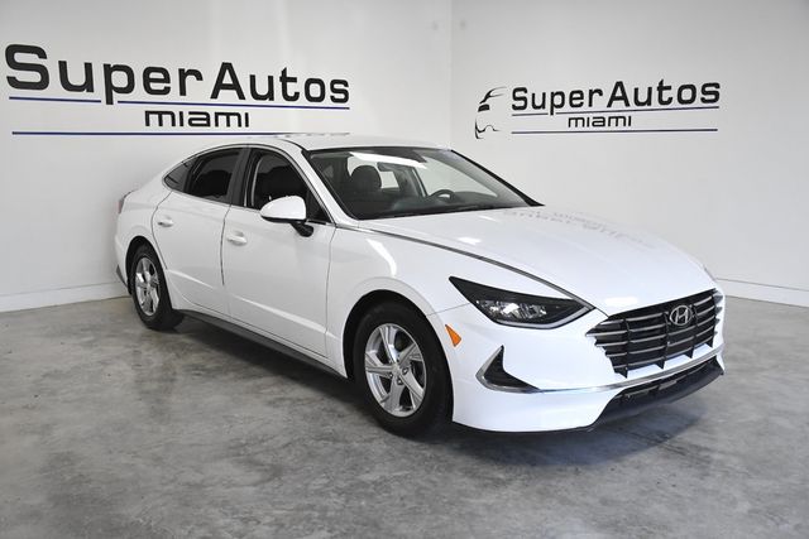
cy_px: 270
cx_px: 404
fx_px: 742
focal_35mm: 33
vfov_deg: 40.0
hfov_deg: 57.2
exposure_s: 1/3200
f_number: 3.5
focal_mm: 22
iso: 2500
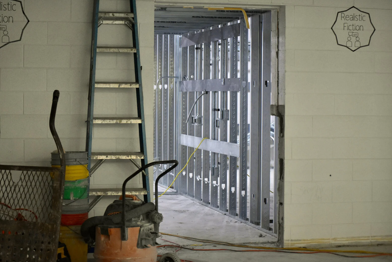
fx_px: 909
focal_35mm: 84
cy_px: 130
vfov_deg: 16.4
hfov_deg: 24.3
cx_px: 196
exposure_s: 1/60
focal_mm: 55
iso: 3200
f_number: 4
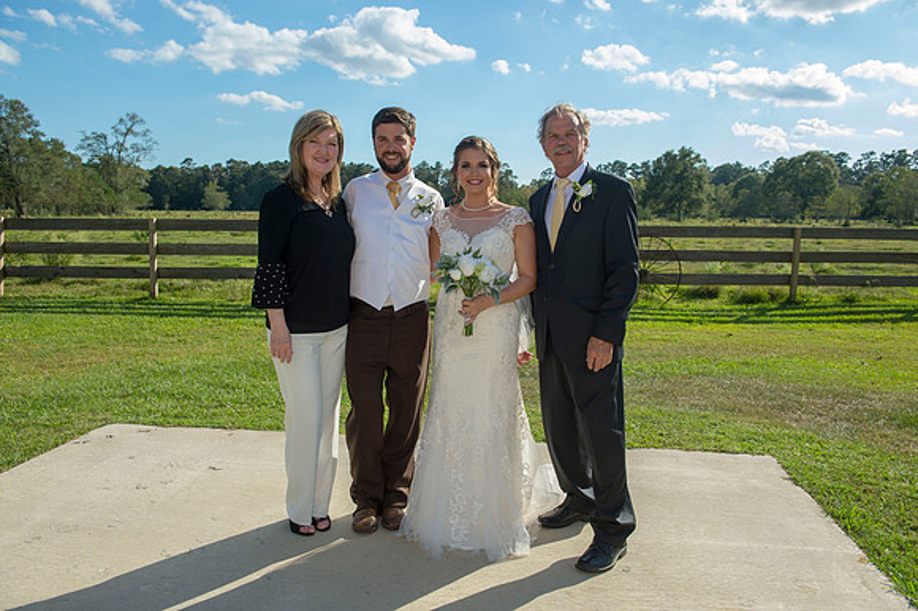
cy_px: 306
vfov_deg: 44.9
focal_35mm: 29
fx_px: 739
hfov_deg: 63.7
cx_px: 459
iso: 200
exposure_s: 1/500
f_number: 6.3
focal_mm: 29
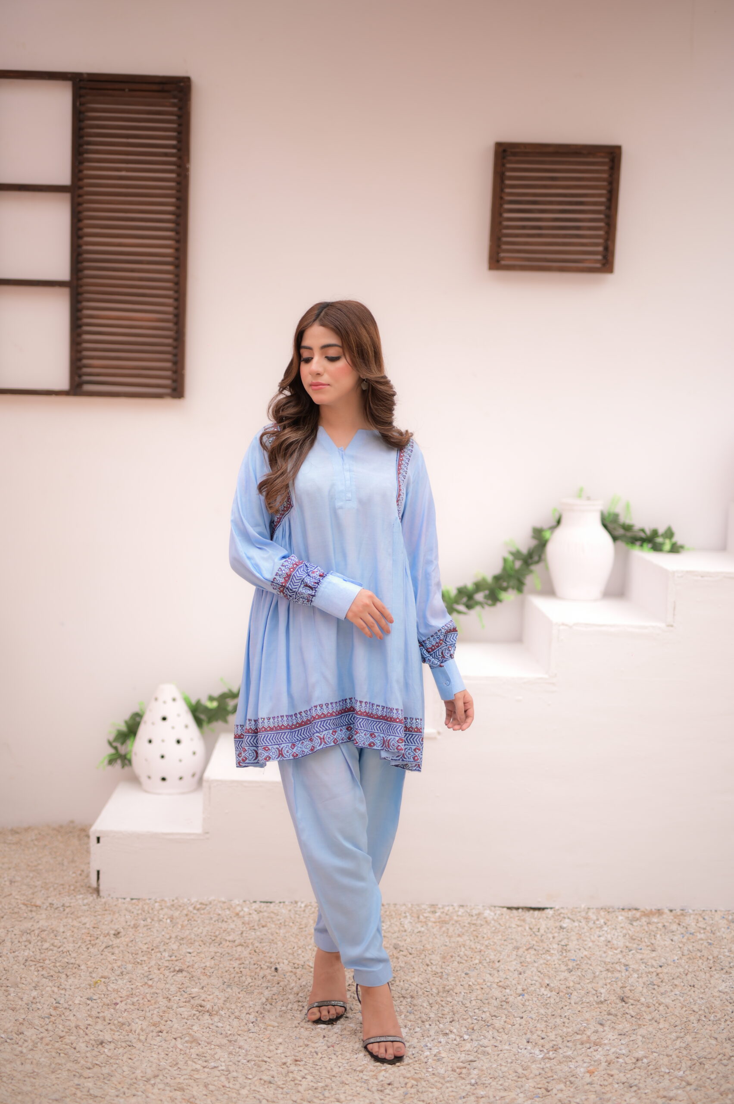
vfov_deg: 39.6
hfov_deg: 27.0
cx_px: 367
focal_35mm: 50
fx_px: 1531
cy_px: 552
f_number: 1.8
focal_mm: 50
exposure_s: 1/640
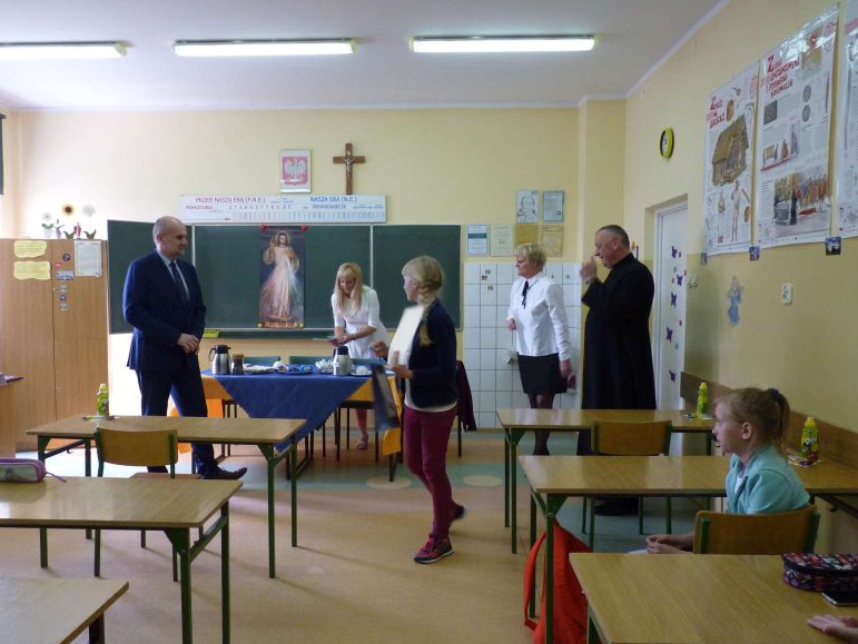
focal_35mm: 28
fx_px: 694
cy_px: 326
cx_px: 421
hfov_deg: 63.4
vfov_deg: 49.8
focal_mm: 4.8
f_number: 2.8
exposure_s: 1/30
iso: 250
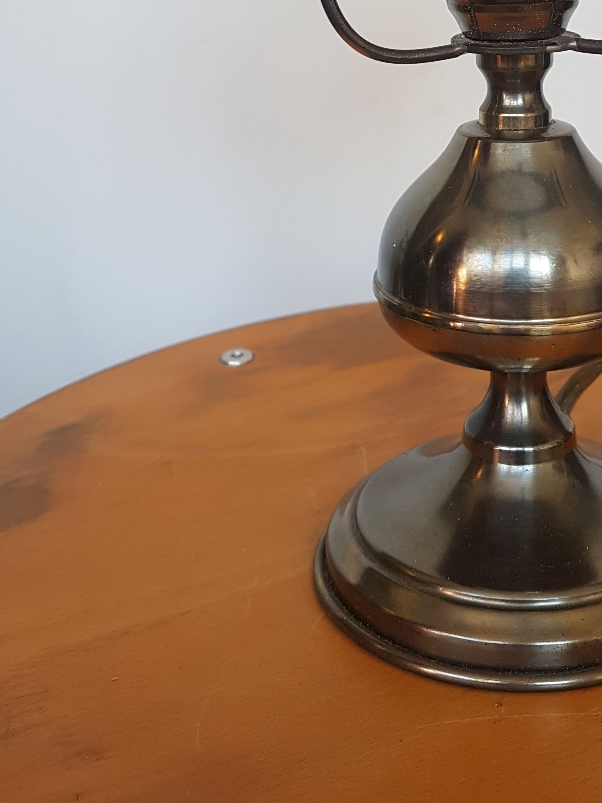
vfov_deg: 34.6
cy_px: 31
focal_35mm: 51
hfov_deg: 28.0
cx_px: 481
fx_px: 1183
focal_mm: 4.2
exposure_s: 1/100
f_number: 1.7
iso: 64
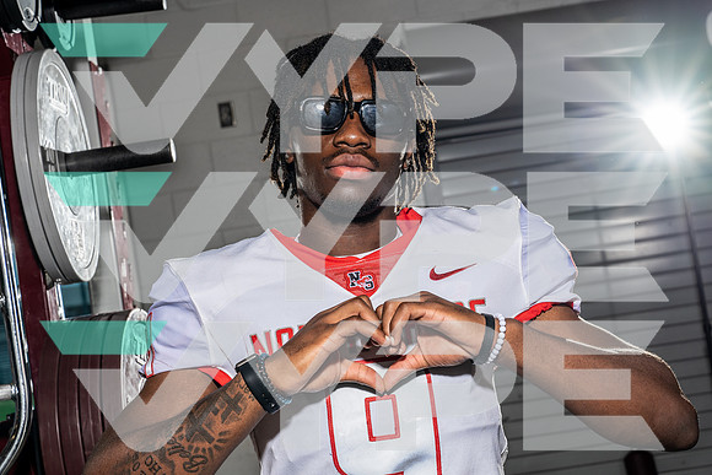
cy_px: 238
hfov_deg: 28.8
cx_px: 356
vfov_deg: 19.5
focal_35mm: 70
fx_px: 1385
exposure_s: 1/250
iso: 320
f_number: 8
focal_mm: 70
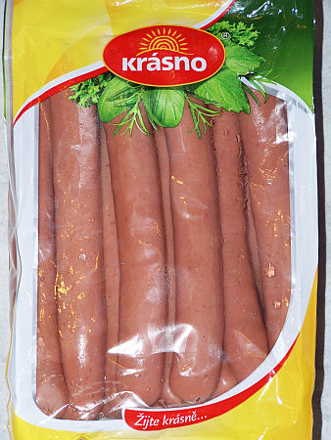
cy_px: 220
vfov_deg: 11.7
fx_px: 2153
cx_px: 166
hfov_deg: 8.8
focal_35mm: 169
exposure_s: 1/125
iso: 80
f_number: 3.3
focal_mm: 28
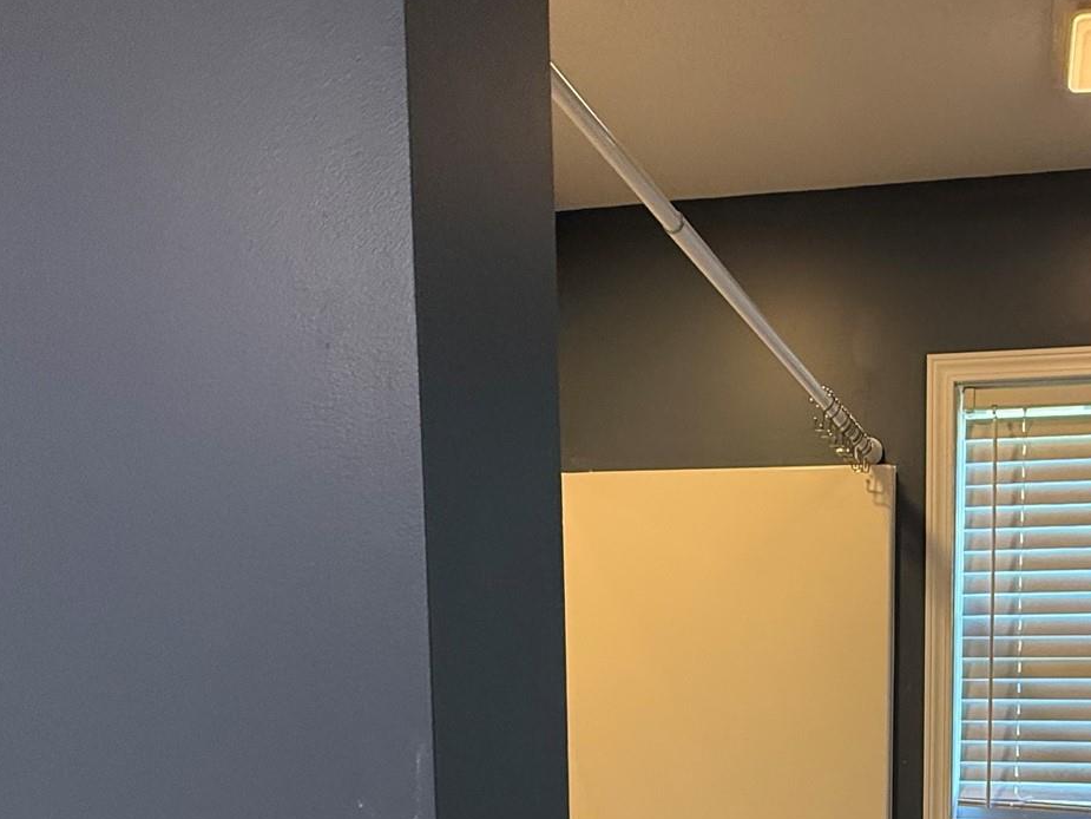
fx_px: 977
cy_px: 806
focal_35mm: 31
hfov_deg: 53.2
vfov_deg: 40.3
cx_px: 919
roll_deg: -0.6
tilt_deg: -5.1
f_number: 2.2
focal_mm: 2.22
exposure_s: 1/120
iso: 320
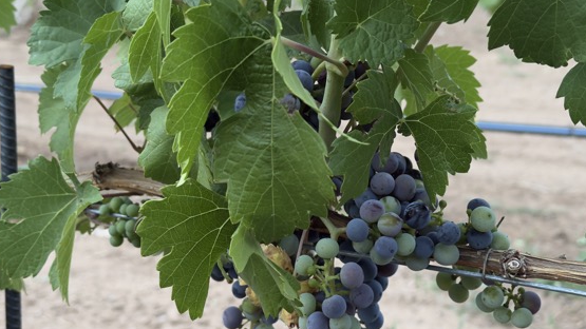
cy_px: 155
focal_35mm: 66
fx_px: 1025
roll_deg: +2.0
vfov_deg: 18.3
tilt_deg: -12.4
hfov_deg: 31.9
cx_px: 318
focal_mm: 6.76
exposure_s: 1/60
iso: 200
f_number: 1.78
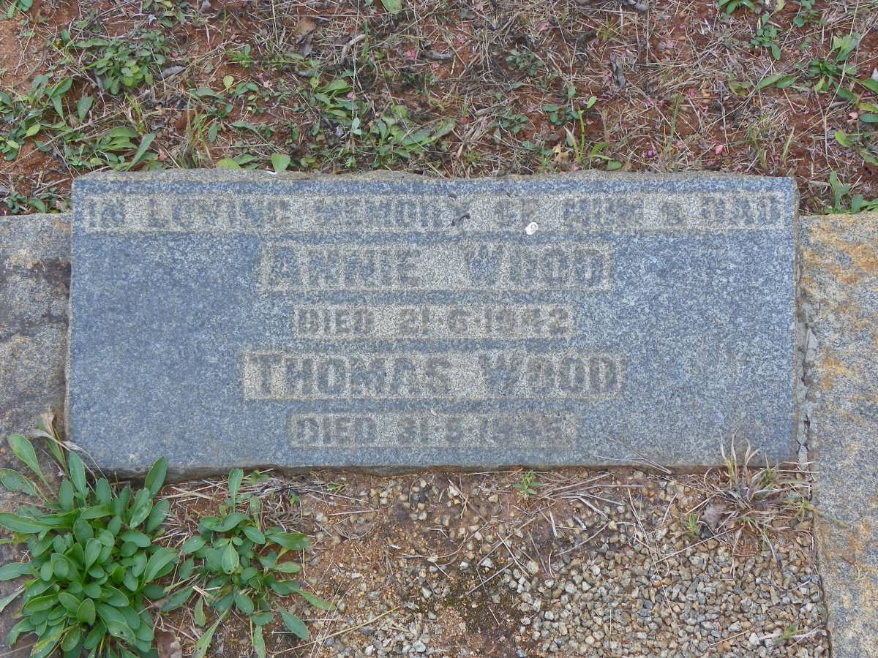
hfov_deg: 33.2
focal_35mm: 58
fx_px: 1471
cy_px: 329
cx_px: 439
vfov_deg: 25.2
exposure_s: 1/40
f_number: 3.5
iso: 64
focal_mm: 10.3
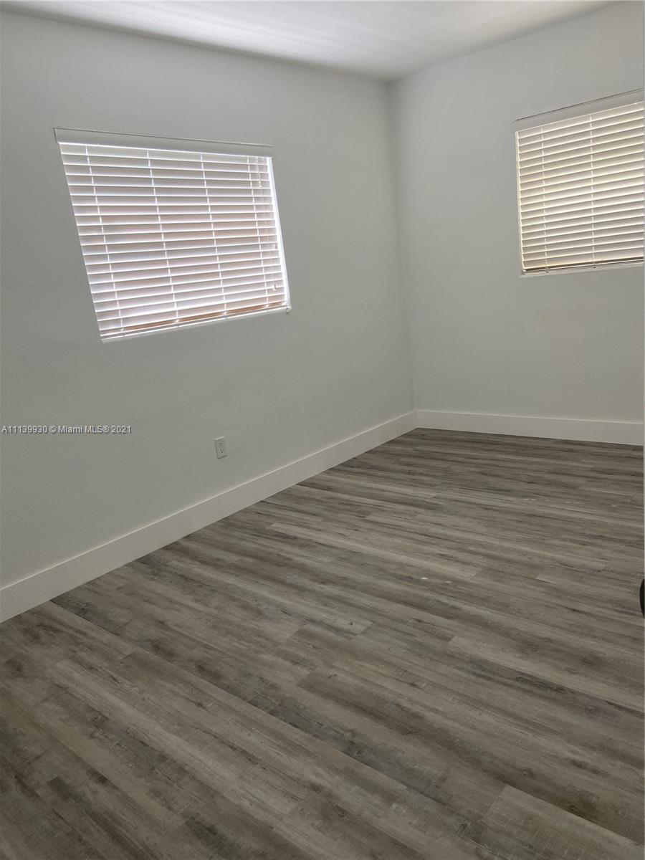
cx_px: 322
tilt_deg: -12.8
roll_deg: +7.3
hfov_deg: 53.1
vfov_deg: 67.3
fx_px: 646
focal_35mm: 26
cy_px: 430
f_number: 1.8
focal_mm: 4.25
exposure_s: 1/120
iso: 80
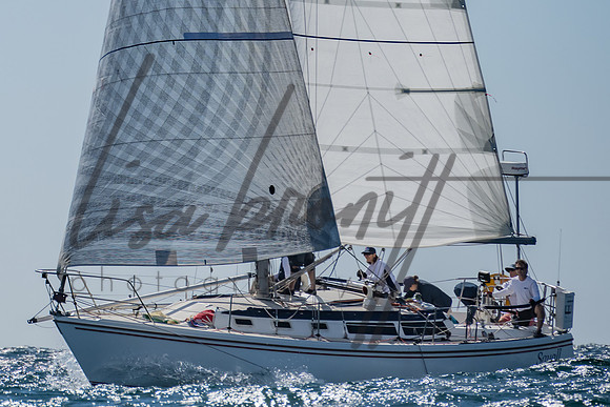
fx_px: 9160
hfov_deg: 3.8
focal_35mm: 540
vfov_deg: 2.5
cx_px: -57
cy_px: 1
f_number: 6.3
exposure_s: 1/2000
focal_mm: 200
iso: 160
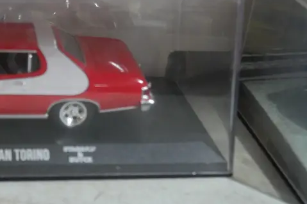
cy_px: 76
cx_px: 0
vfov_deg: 15.3
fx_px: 759
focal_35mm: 89
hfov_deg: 22.0
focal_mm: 20
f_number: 4.5
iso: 1000
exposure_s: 1/60
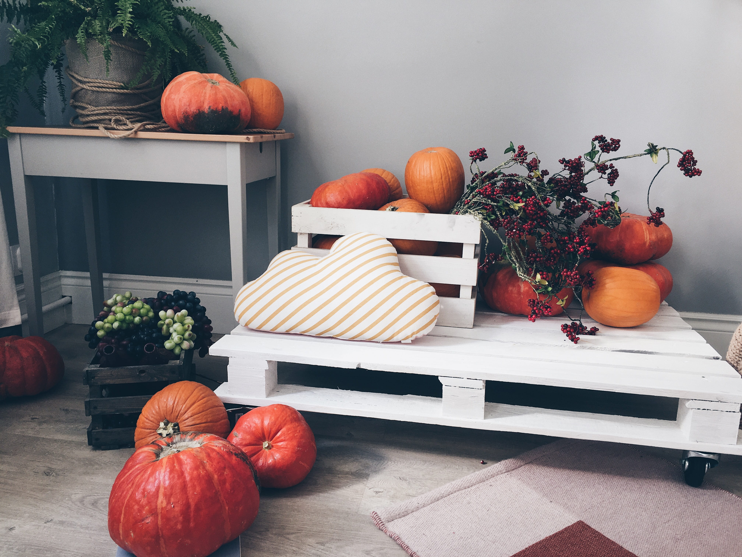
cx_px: 371
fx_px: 622
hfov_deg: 61.7
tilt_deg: -12.9
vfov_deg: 48.2
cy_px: 278
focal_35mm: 29
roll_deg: -0.7
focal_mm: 4.15
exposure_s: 1/33
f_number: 2.2
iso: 25
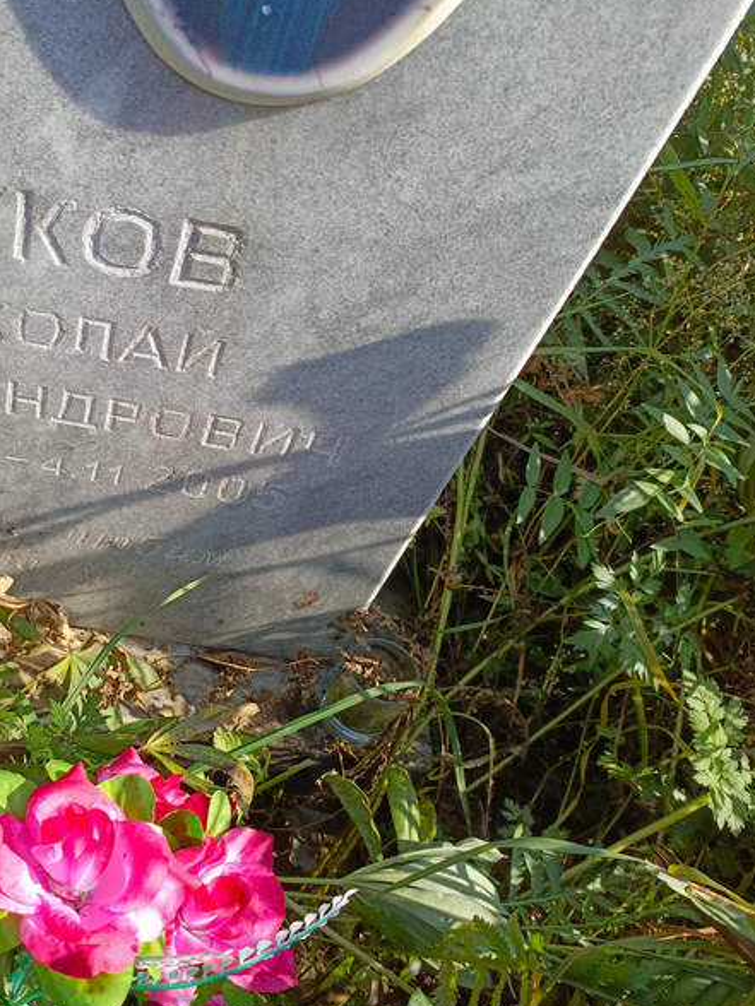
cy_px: 501
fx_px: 989
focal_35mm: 34
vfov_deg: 54.0
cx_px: 108
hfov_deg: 39.4
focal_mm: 4.76
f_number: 1.69
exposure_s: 1/464
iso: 112
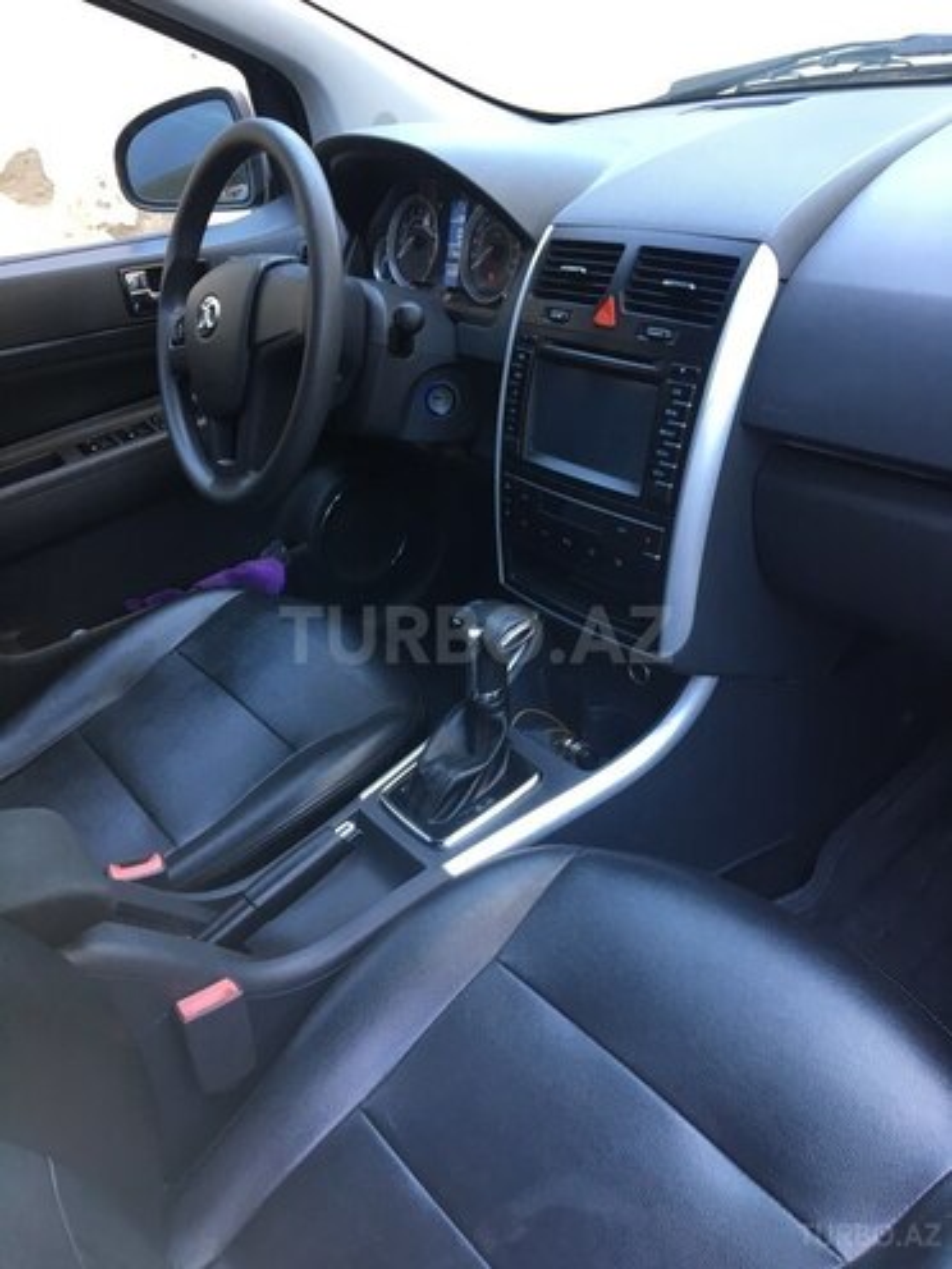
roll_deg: +10.7
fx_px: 1063
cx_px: 476
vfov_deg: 61.7
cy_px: 634
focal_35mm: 29
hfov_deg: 48.2
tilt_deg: -30.0
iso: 25
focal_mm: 4.15
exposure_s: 1/33
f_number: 2.2
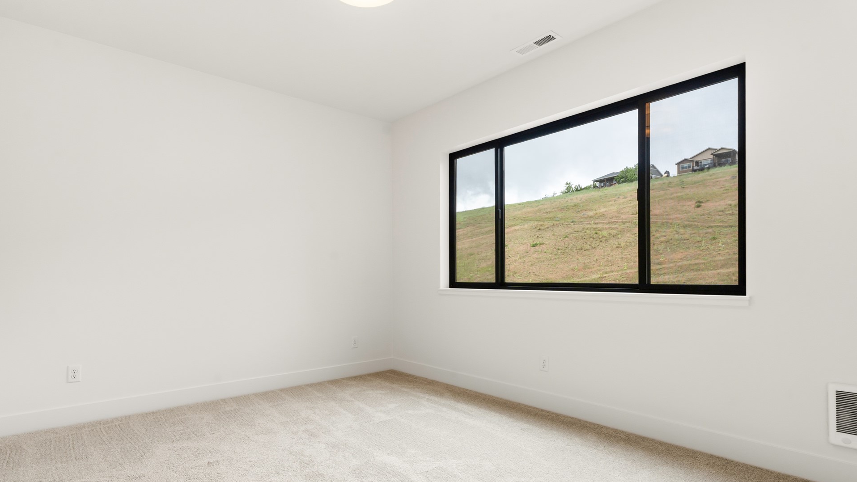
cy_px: 280
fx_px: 432
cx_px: 405
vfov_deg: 58.1
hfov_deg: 89.5
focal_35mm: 19
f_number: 9
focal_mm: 16
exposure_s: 1/50
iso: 250
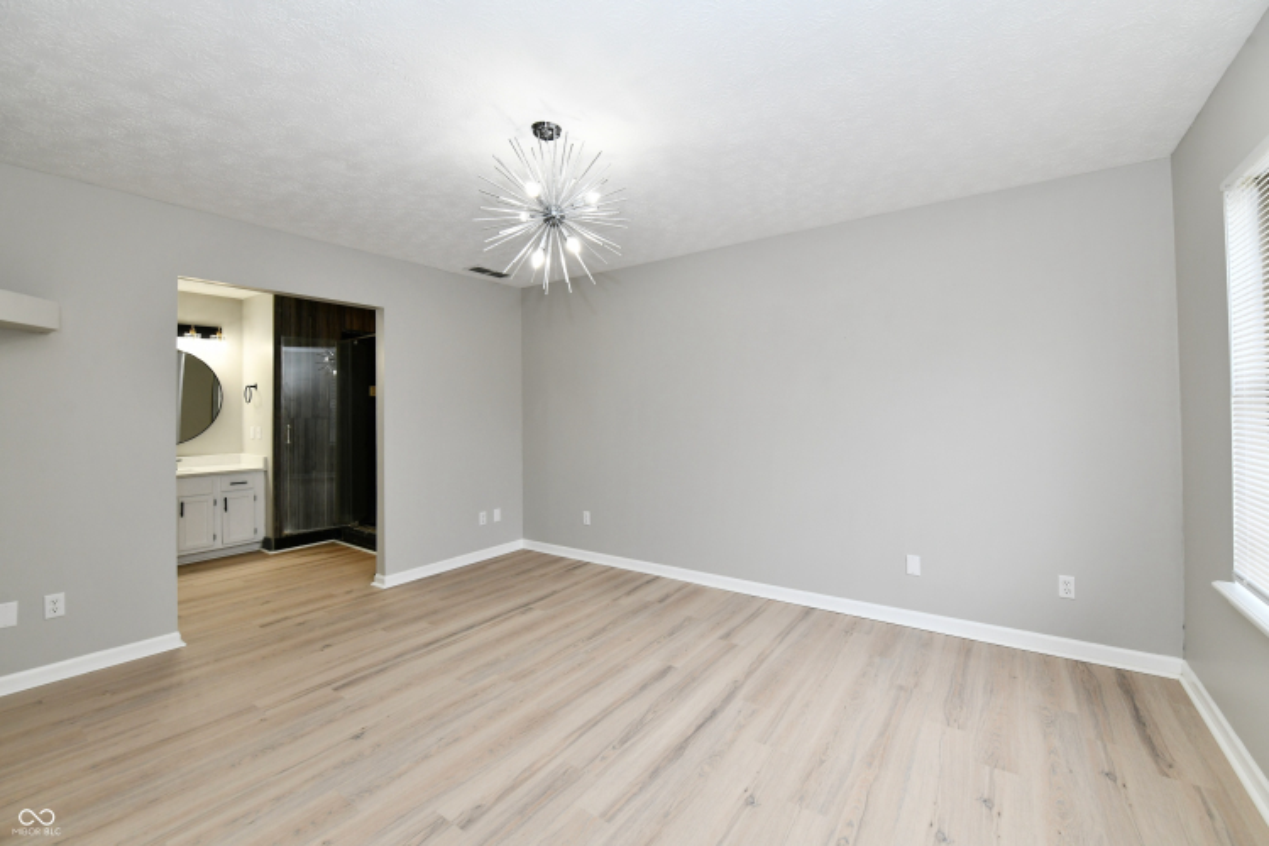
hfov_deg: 104.3
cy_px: 423
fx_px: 493
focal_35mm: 14
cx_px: 634
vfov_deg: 81.2
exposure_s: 1/60
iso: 640
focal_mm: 14
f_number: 6.3
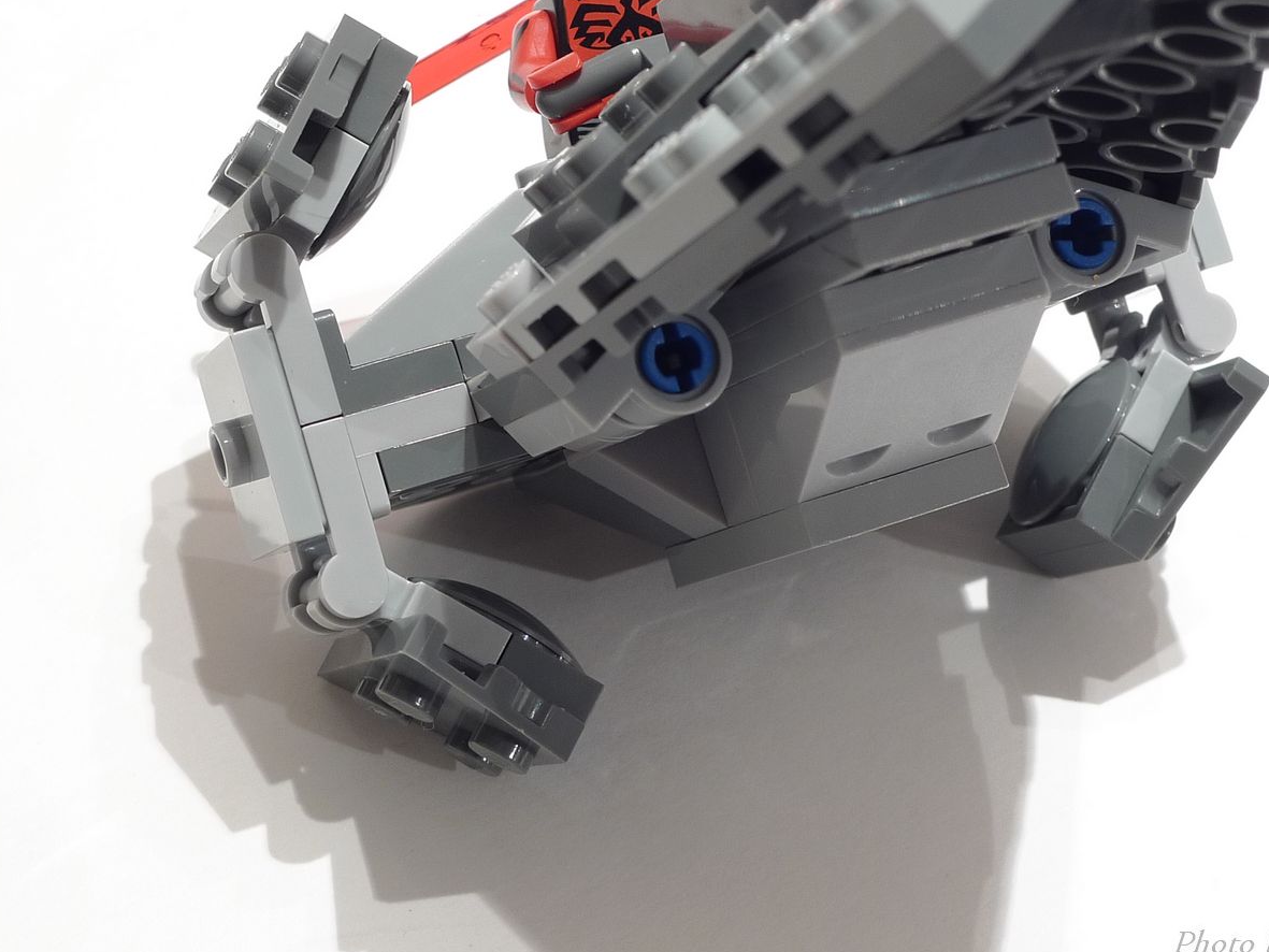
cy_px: 233
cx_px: 552
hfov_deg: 22.2
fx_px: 3226
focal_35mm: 88
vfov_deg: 16.7
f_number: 4.5
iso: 80
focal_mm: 12.1
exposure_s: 1.3
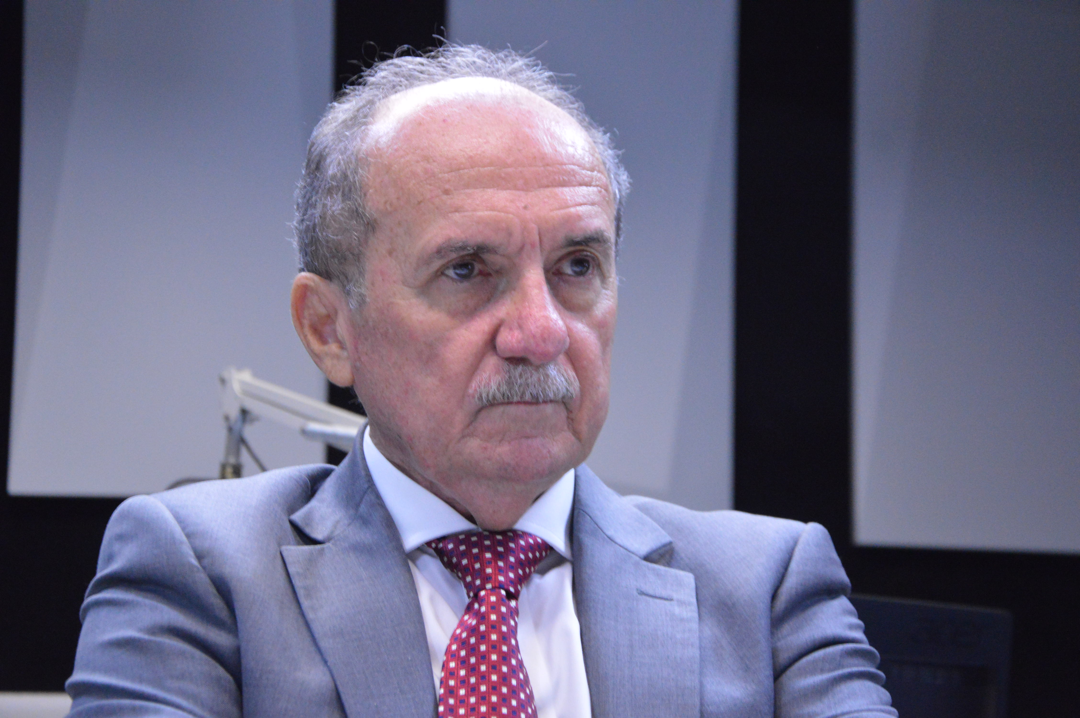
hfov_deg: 20.6
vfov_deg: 13.8
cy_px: 359
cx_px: 540
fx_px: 2967
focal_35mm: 99
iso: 3200
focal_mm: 66
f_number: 6.3
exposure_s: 1/125
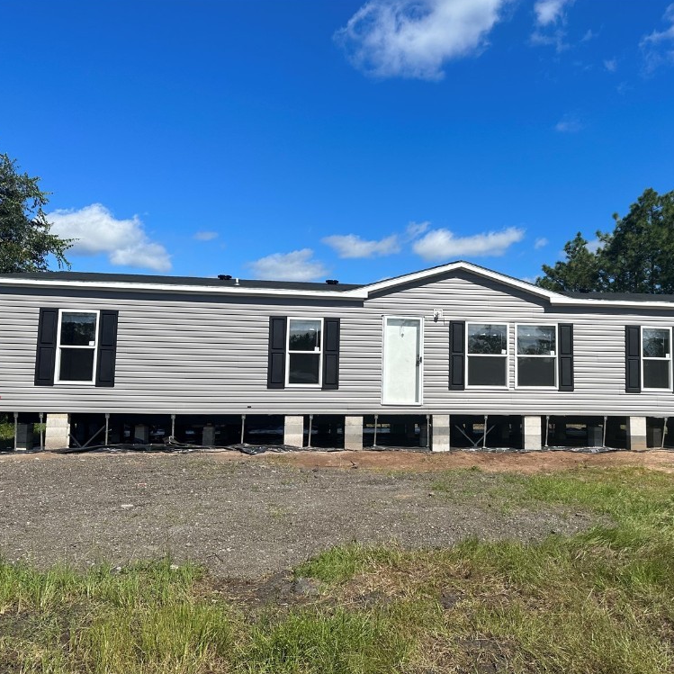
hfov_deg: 55.0
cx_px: 419
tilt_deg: +4.6
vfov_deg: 55.6
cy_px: 340
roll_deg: -1.9
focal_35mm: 29
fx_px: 639
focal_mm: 6.86
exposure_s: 1/5525
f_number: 1.78
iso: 80
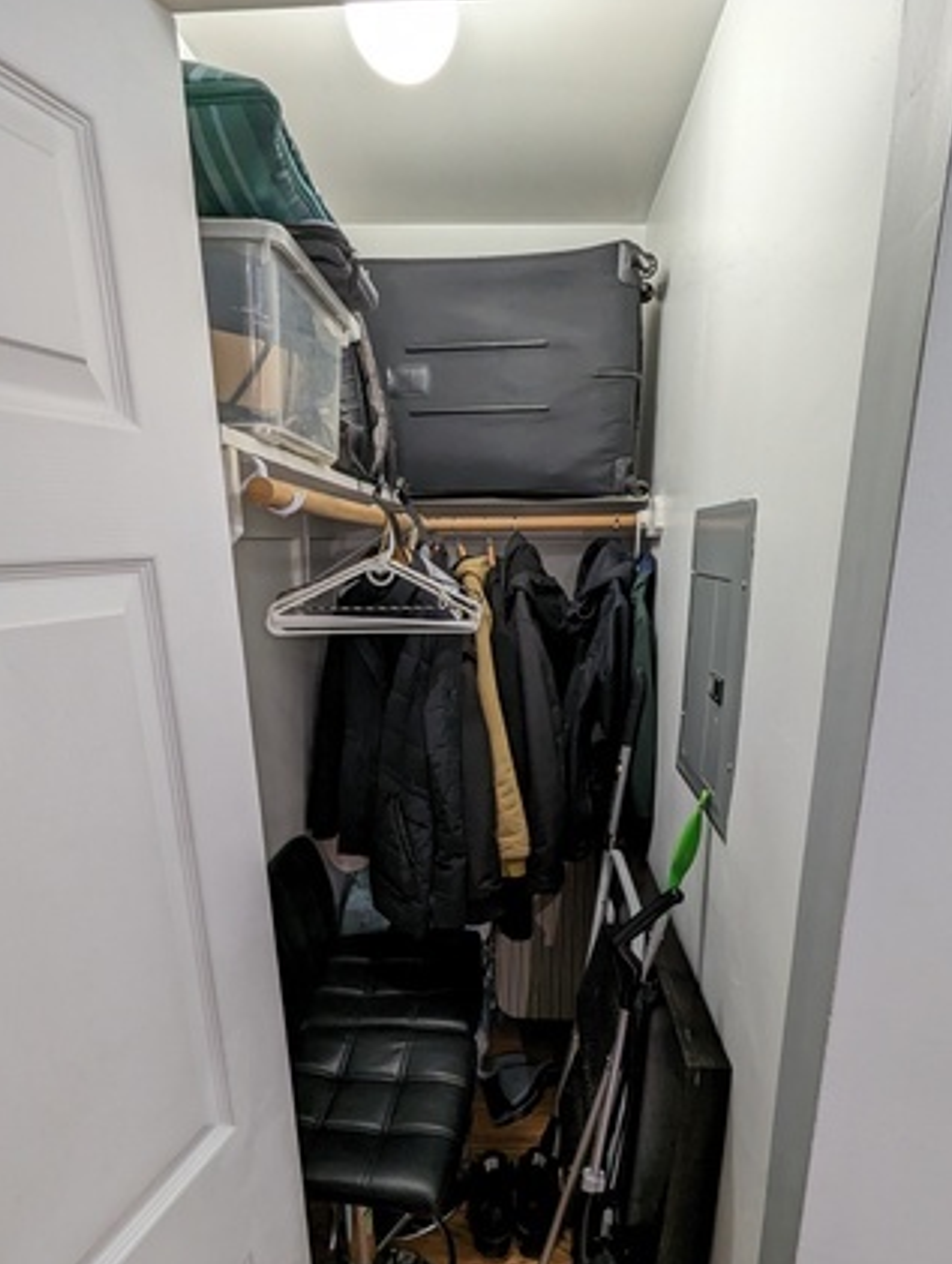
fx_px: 695
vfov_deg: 83.7
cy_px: 748
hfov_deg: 68.7
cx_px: 514
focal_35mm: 19
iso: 127
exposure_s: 1/40
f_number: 2.2
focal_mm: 2.35
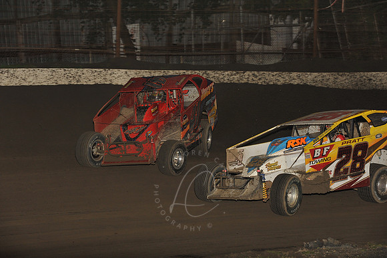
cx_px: 194
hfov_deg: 16.4
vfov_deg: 11.0
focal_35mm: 125
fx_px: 1343
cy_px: 129
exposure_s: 1/320
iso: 1000
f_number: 7.1
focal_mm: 125
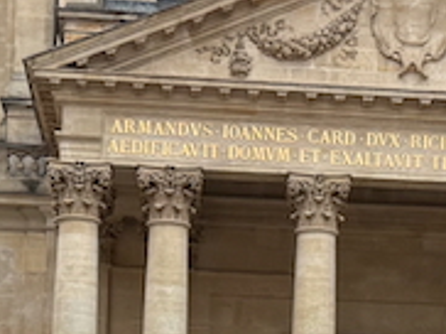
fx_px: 2175
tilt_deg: +7.0
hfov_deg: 11.6
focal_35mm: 169
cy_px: 442
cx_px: 385
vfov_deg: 8.6
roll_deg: -1.5
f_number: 1.78
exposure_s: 1/379
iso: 100
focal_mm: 6.76
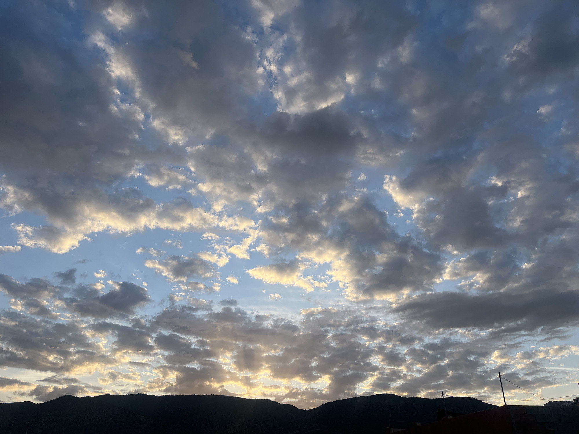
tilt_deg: +31.2
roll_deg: +0.8
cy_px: 217
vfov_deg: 53.1
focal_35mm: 26
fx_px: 435
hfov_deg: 67.3
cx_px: 290
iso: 50
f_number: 1.6
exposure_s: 1/1279
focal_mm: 5.1
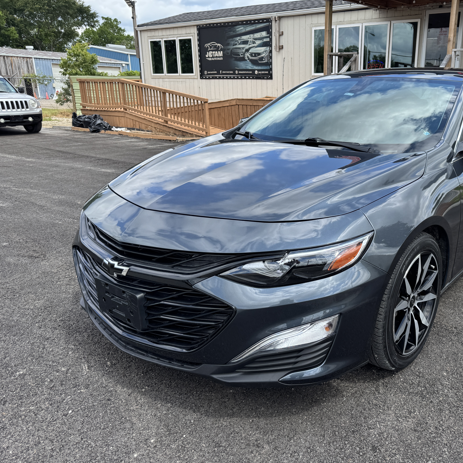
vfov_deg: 55.6
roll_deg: -0.8
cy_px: 233
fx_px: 439
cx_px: 314
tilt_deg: -18.3
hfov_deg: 54.3
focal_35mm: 29
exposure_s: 1/1678
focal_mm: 6.76
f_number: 1.78
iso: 80
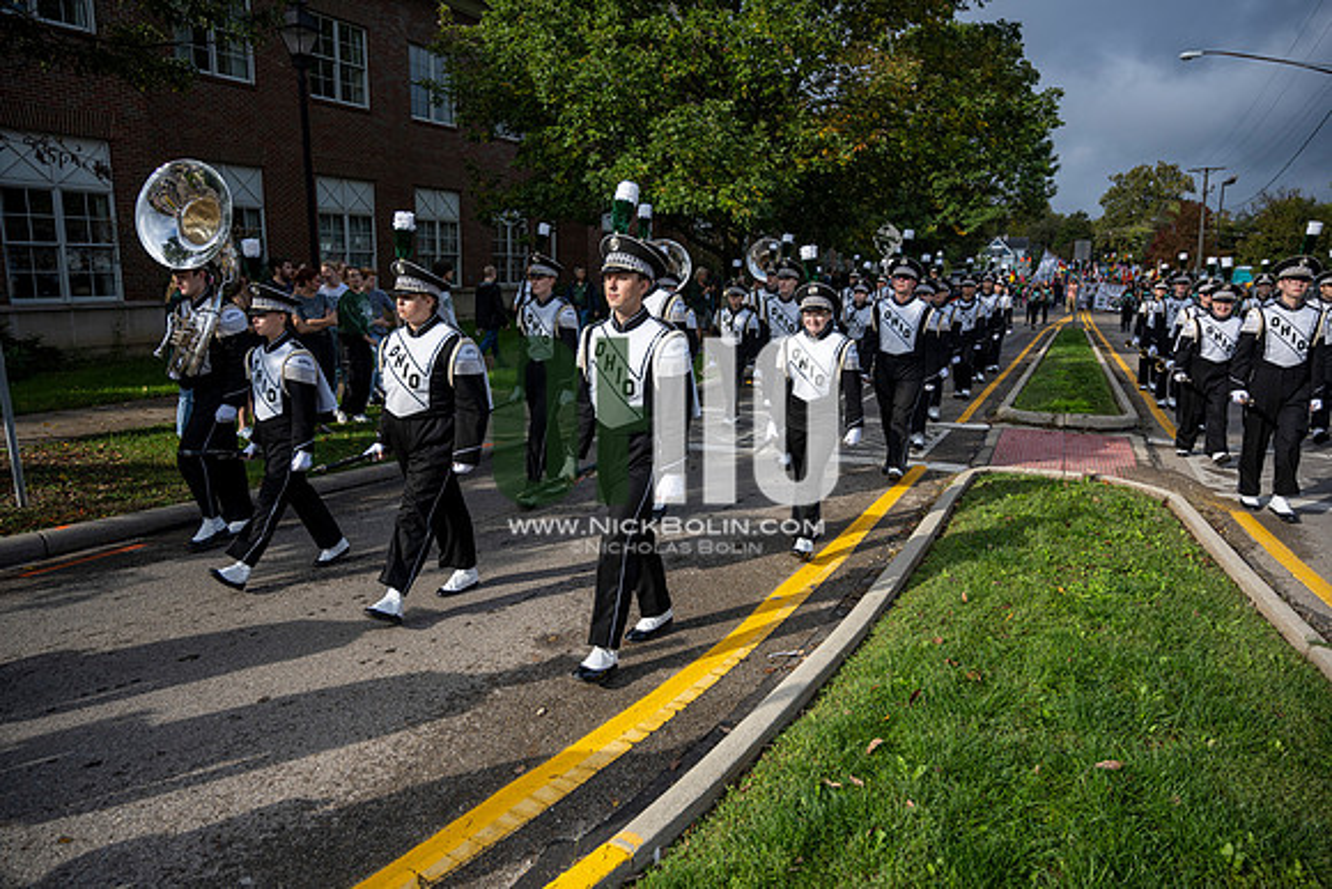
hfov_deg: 73.7
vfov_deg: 53.2
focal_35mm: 24
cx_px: 666
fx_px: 888
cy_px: 444
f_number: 4
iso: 125
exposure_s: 1/1600
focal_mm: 24
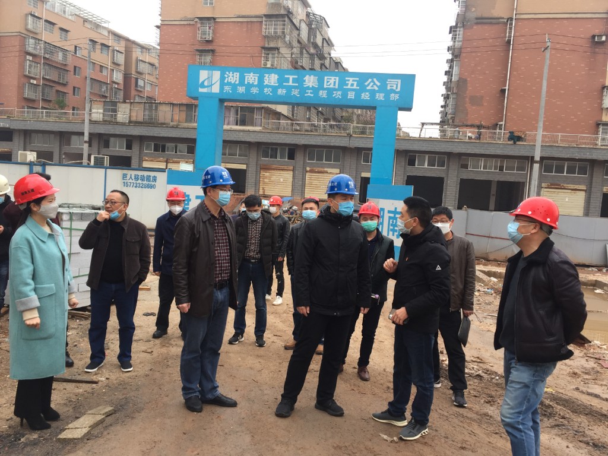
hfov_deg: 61.7
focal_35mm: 29
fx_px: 509
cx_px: 304
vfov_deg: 48.2
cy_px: 228
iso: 32
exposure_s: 1/146
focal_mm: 4.15
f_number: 2.2
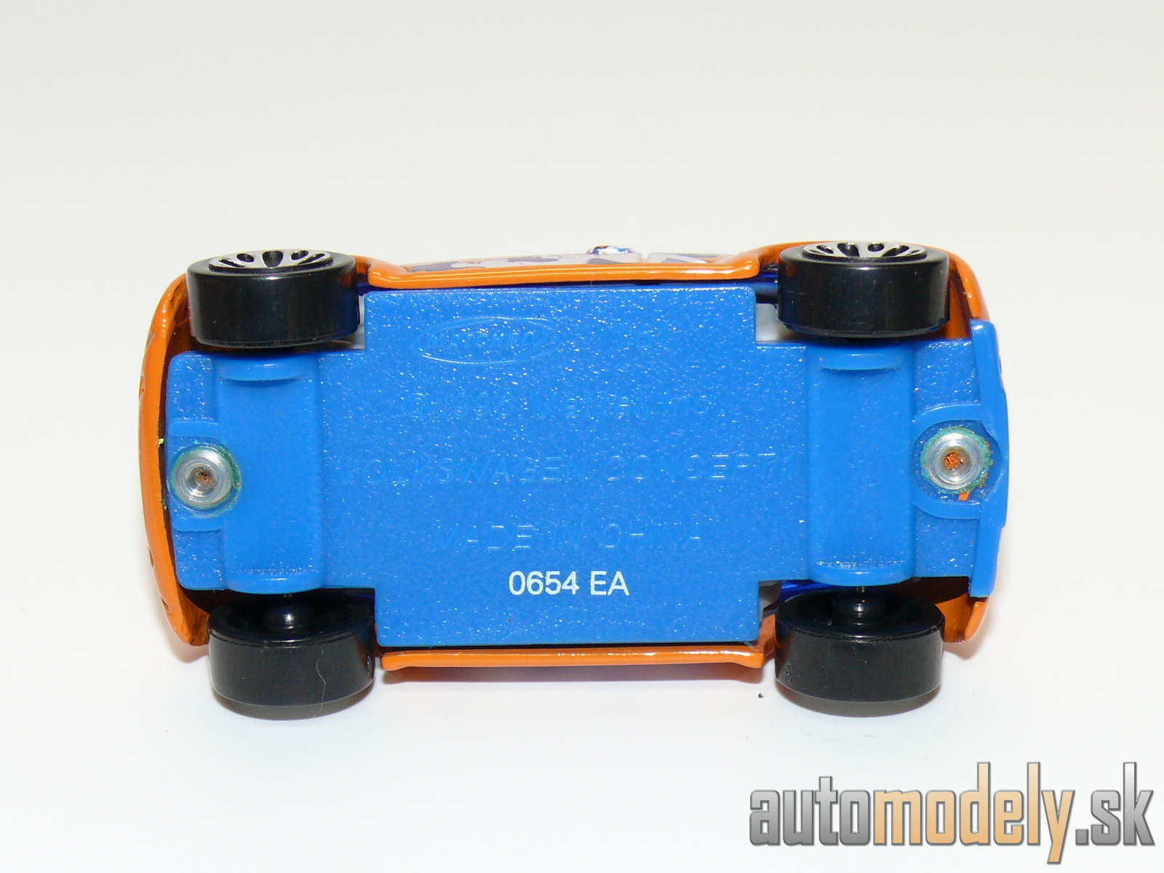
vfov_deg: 15.9
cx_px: 582
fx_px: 3127
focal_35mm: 93
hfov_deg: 21.1
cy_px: 436
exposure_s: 1/30
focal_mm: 12.7
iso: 100
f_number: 4
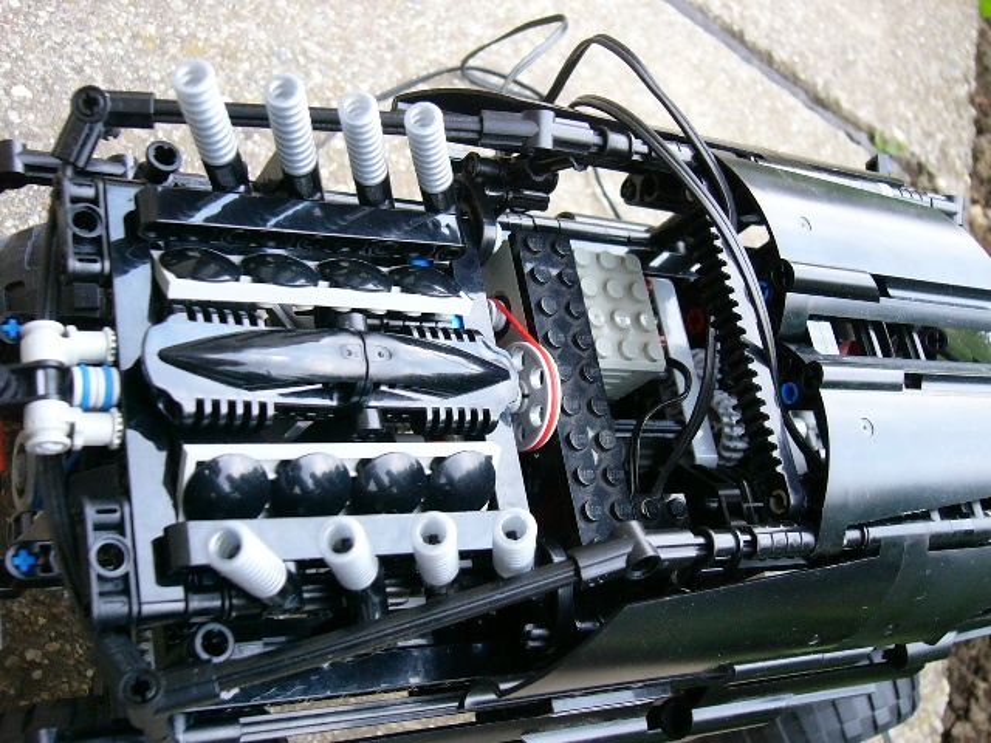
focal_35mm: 39
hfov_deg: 47.9
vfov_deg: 36.8
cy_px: 372
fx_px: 1117
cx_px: 496
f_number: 2.9
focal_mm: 6.5
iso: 200
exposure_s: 1/25
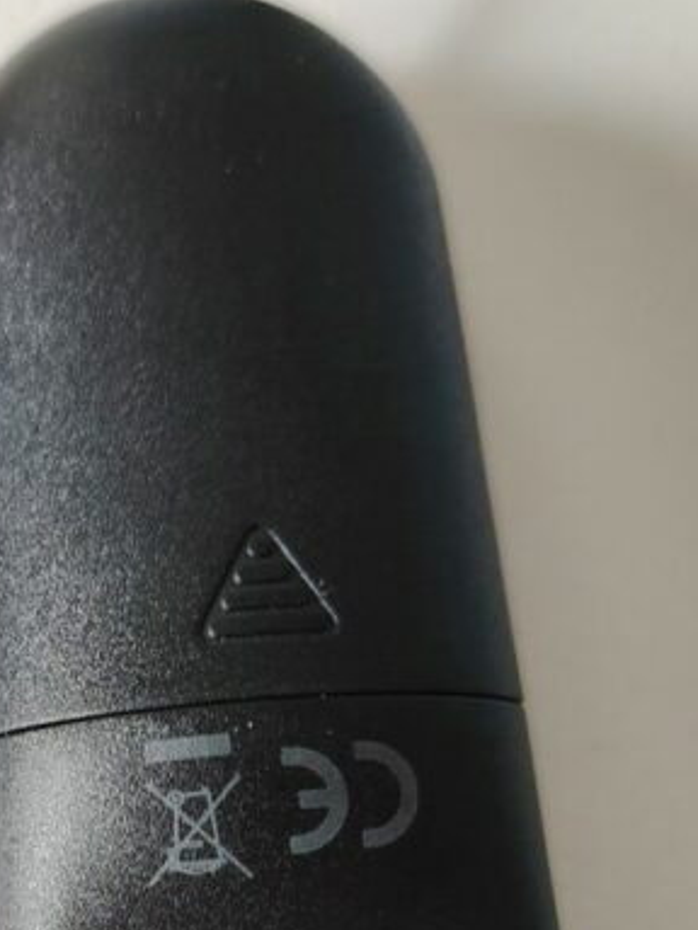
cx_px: -68
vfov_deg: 28.9
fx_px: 1721
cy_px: 867
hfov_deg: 21.7
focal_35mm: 64
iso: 2509
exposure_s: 1/33.3
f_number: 1.75
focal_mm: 5.25
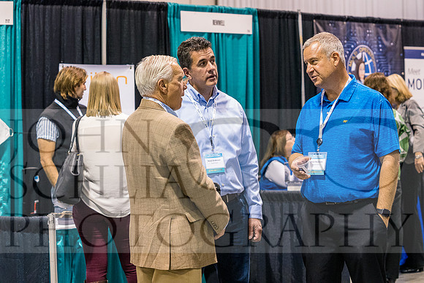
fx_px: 1237
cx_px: 212
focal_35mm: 105
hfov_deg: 19.5
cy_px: 142
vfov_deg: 13.0
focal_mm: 70
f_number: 3.5
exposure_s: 1/160
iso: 3200
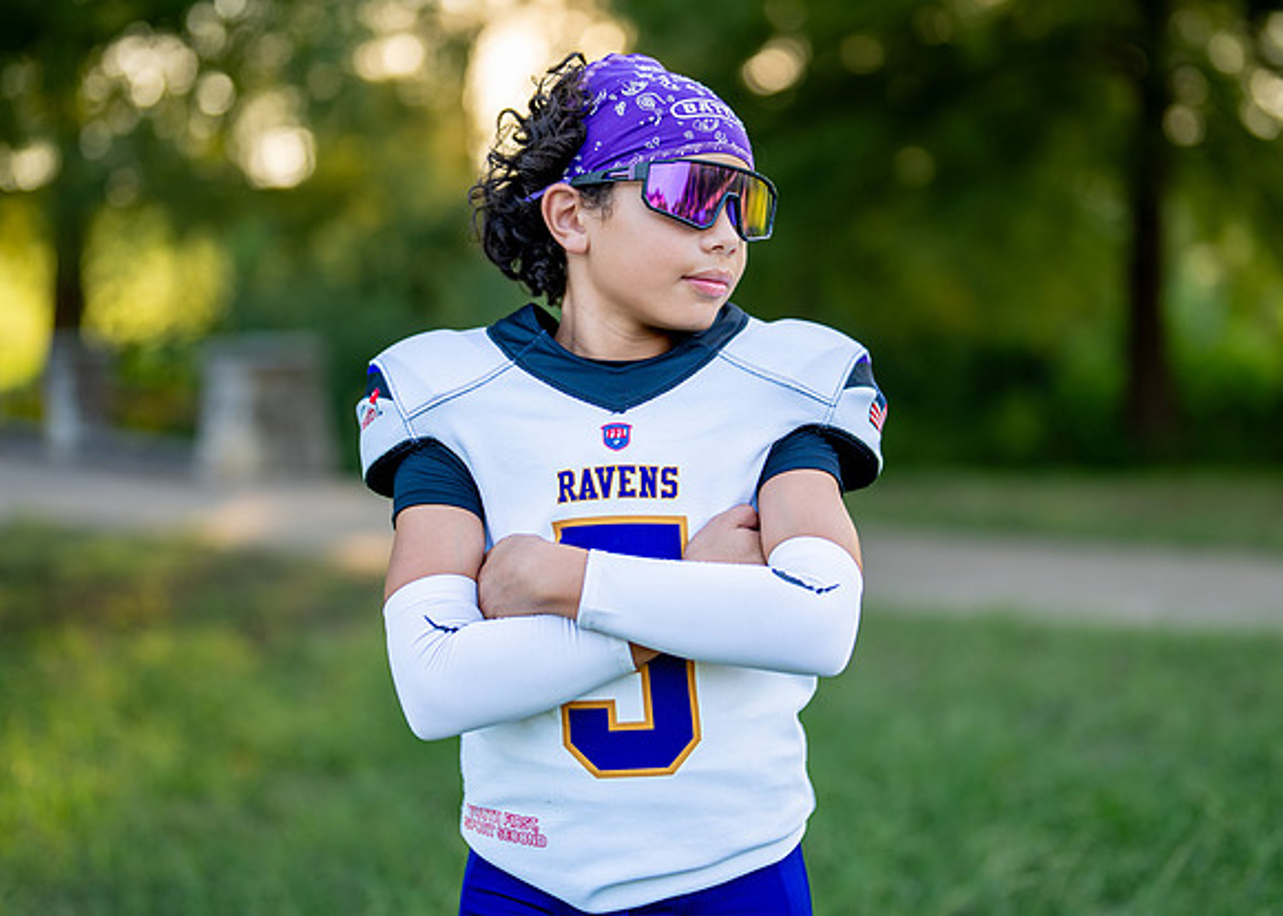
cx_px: 690
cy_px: 415
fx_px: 2477
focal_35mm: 68
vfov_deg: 20.9
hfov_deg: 29.0
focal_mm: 50
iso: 100
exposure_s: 1/1000
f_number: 1.2
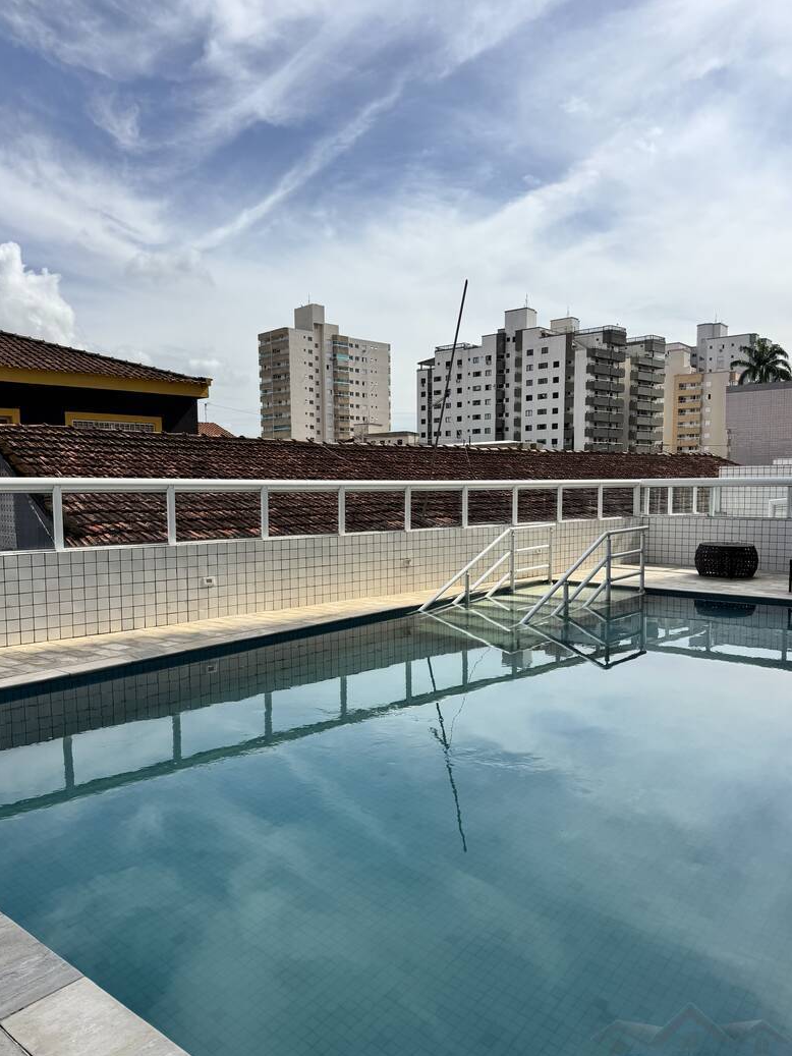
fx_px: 762
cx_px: 392
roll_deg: +0.5
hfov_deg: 54.9
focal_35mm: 25
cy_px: 549
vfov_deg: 69.4
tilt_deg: -5.2
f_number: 1.78
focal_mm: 6.76
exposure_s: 1/4950
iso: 80
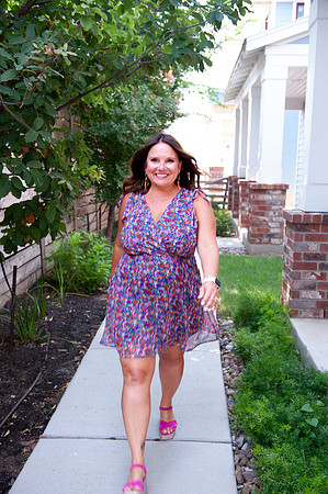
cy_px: 247
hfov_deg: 35.0
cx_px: 164
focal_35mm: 38
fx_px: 520
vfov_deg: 50.7
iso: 100
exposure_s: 1/80
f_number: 4
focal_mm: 38
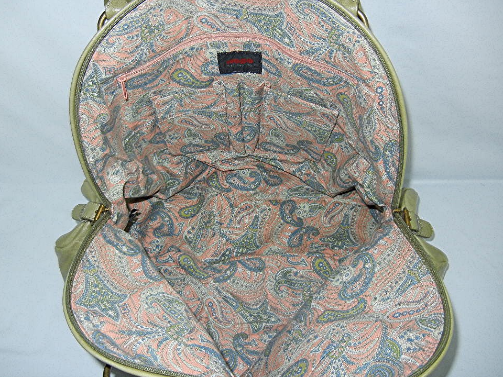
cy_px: 179
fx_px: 465
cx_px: 247
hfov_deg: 56.8
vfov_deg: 44.1
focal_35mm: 32
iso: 200
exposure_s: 1/30
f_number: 7
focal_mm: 5.4
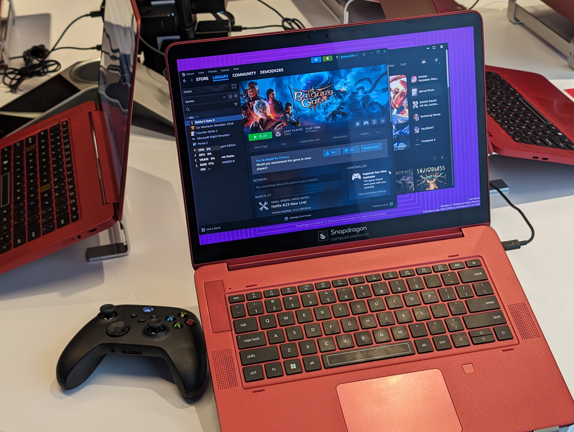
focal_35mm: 49
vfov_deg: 29.7
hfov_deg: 38.9
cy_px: 216
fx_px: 814
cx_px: 287
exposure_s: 1/120
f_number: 1.68
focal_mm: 6.9
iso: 64
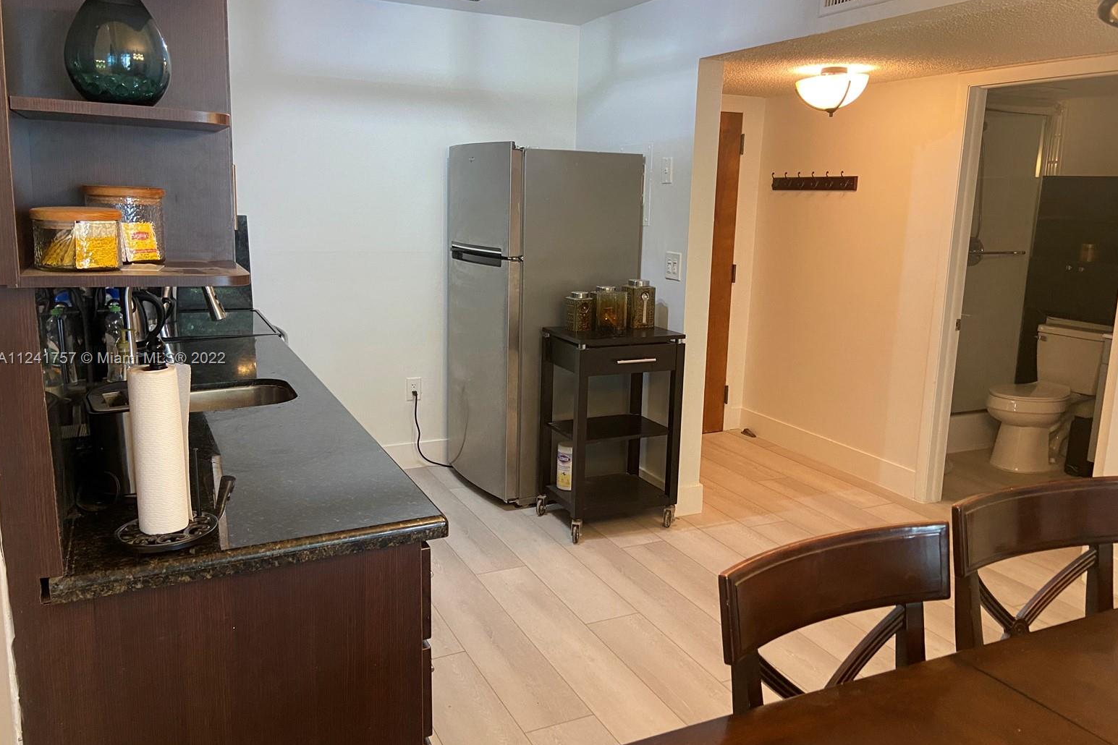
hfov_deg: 65.5
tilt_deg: -11.4
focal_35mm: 28
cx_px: 573
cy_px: 359
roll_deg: -2.0
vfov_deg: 46.4
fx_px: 869
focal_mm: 4.25
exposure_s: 1/60
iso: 200
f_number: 1.8
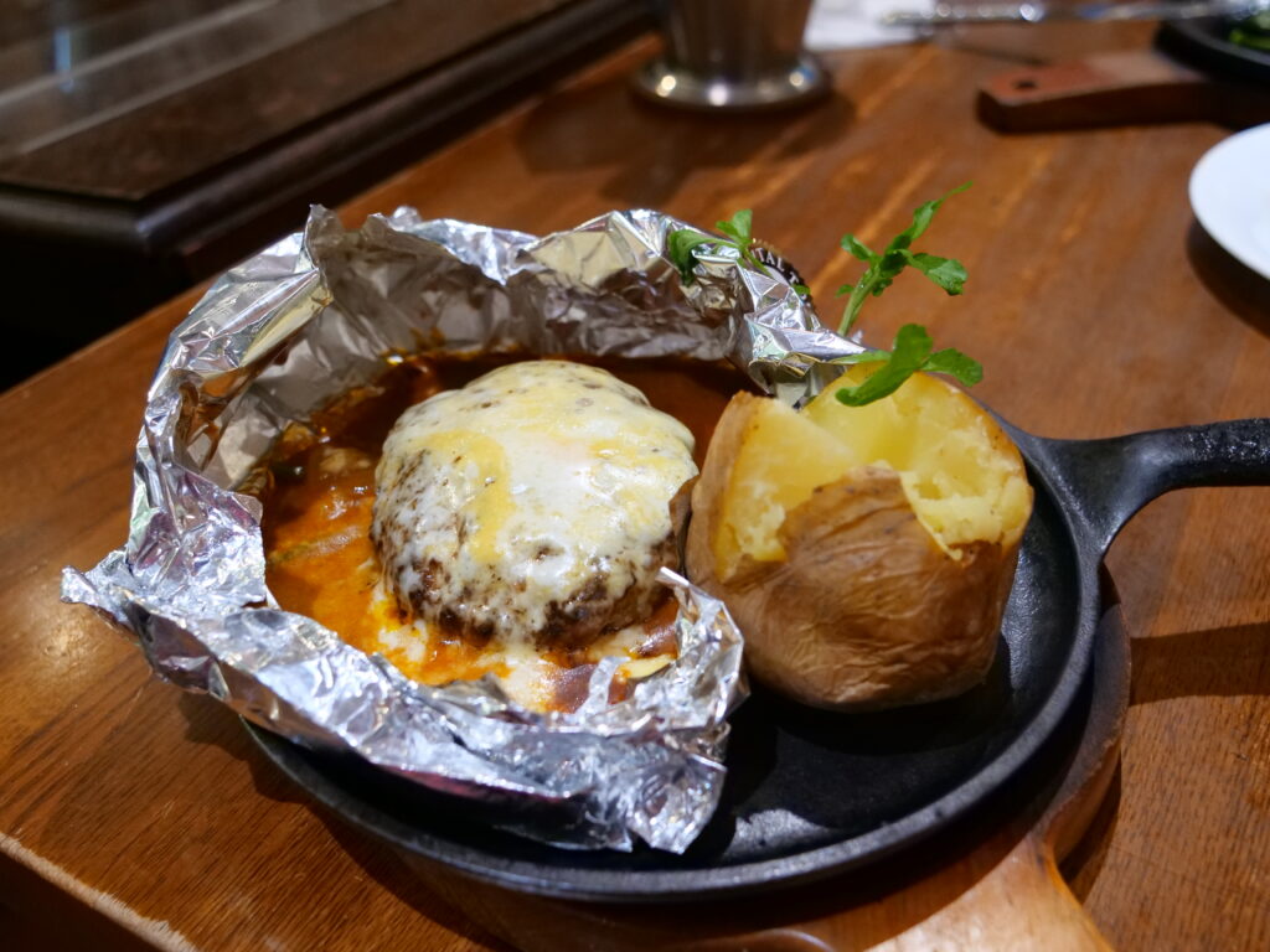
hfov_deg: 56.8
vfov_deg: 44.2
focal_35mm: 32
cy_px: 476
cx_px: 635
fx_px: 1174
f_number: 3
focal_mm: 16
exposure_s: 1/60
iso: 1600
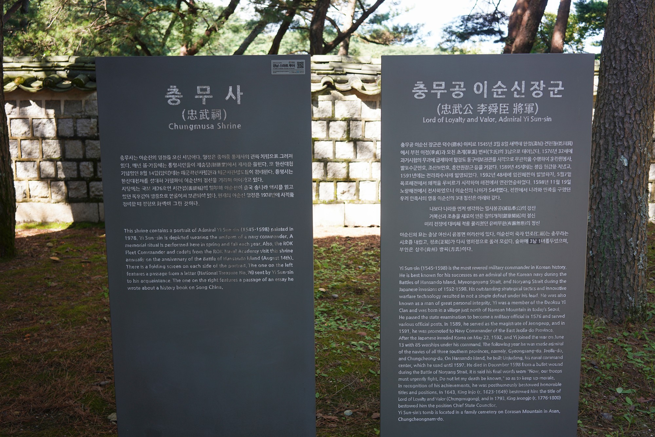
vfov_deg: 37.9
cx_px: 328
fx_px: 637
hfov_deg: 54.4
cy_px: 218
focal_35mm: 35
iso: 125
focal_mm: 35
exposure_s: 1/100
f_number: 4.5
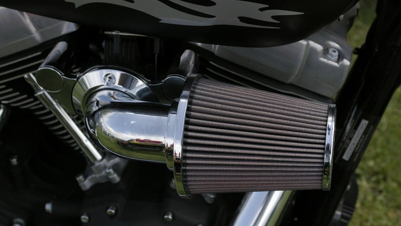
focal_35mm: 73
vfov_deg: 16.6
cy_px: 123
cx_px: 199
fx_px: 771
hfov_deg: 29.1
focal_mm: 45
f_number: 5
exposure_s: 1/2000
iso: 800
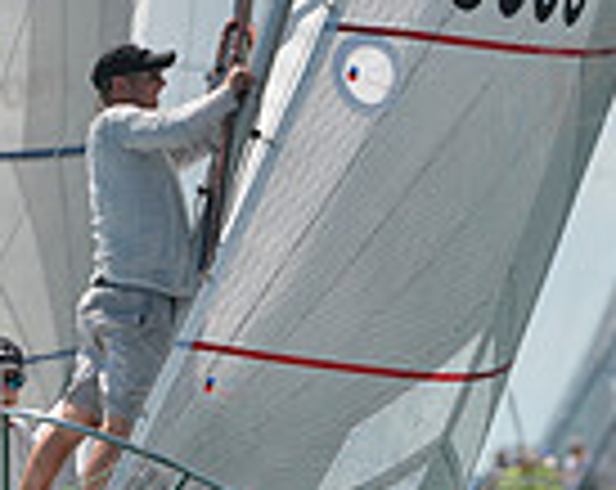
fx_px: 24614
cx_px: 310
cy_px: 312
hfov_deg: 1.4
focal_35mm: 1353
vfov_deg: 1.1
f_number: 6.3
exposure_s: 1/1250
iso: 200
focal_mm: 340
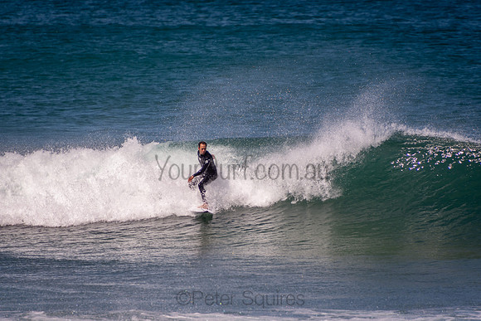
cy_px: 160
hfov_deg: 3.4
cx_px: 240
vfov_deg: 2.3
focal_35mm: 600
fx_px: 8018
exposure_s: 1/1250
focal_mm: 400
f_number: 5.6
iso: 140
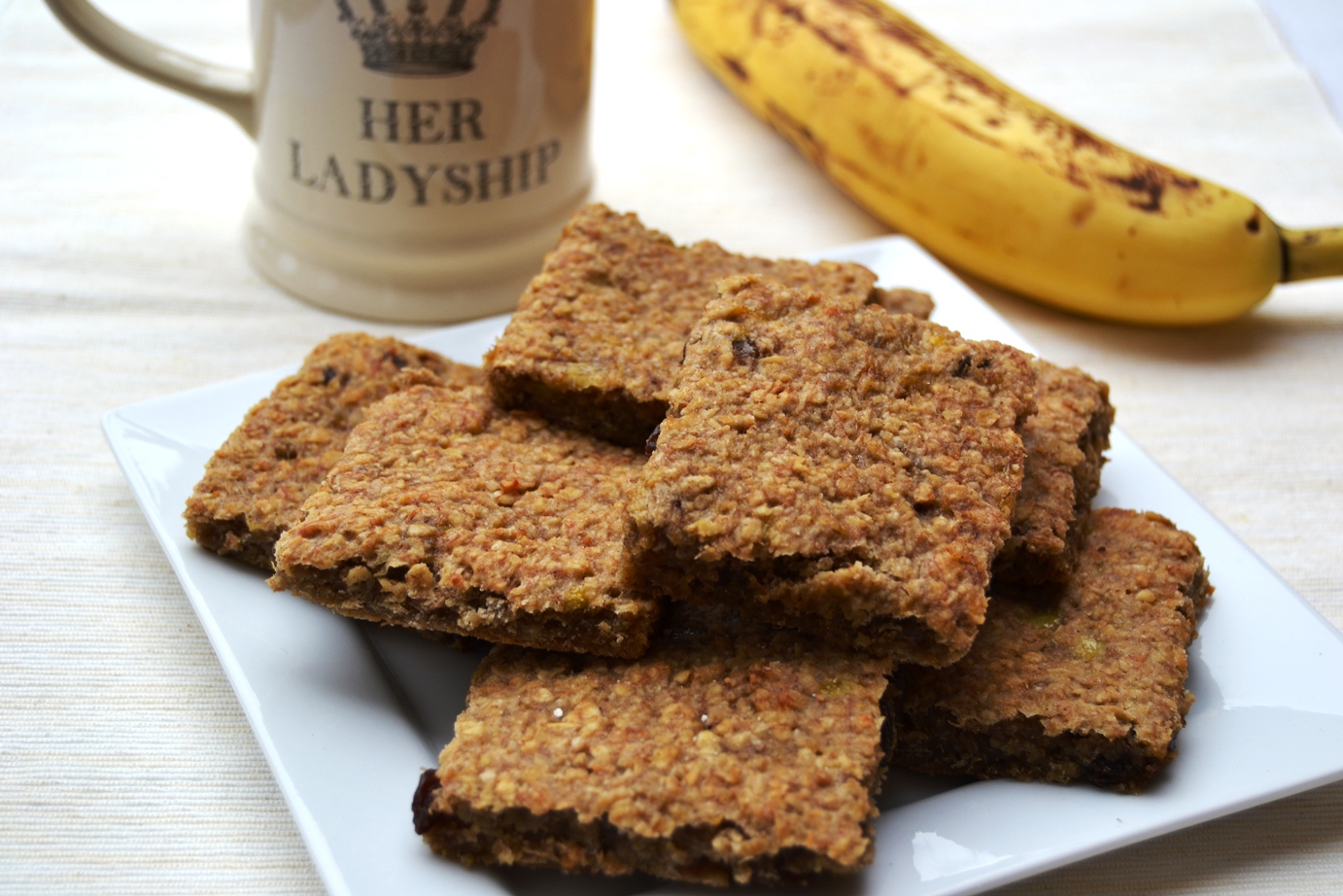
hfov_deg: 33.4
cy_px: 448
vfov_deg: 22.6
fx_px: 2239
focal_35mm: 60
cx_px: 672
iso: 100
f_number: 5.6
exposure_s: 1/125
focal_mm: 40
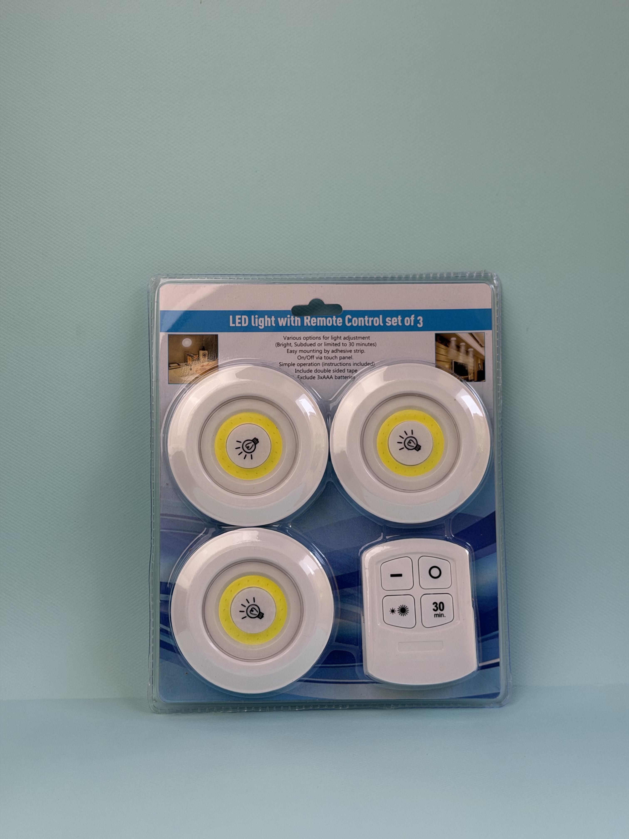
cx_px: 314
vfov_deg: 39.7
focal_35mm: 48
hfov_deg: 30.3
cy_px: 420
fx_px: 1163
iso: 64
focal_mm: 6.76
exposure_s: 1/606
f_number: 1.78
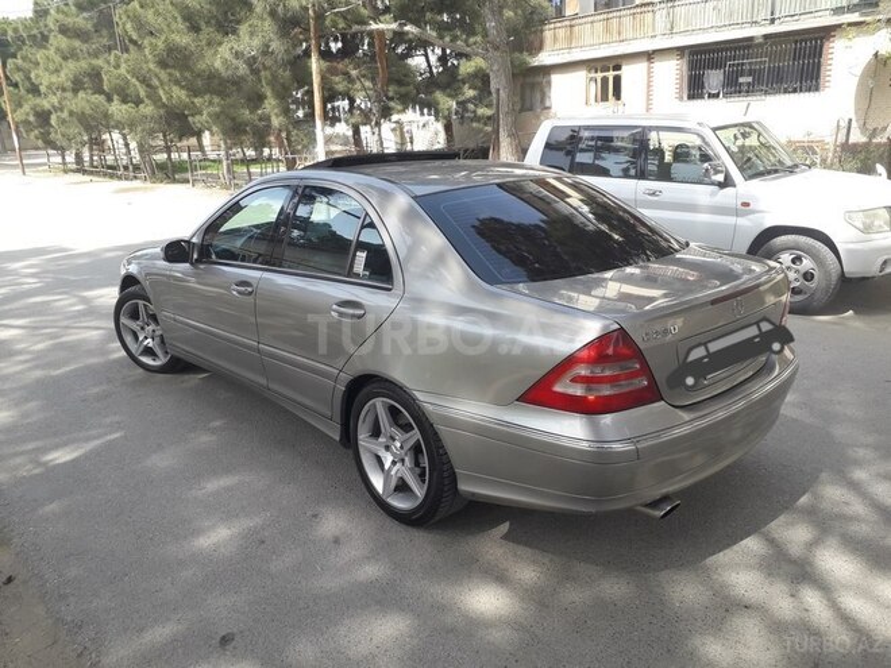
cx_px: 446
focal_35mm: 27
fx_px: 695
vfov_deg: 51.4
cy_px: 334
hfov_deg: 65.3
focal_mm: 3.6
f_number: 1.9
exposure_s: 1/445
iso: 40
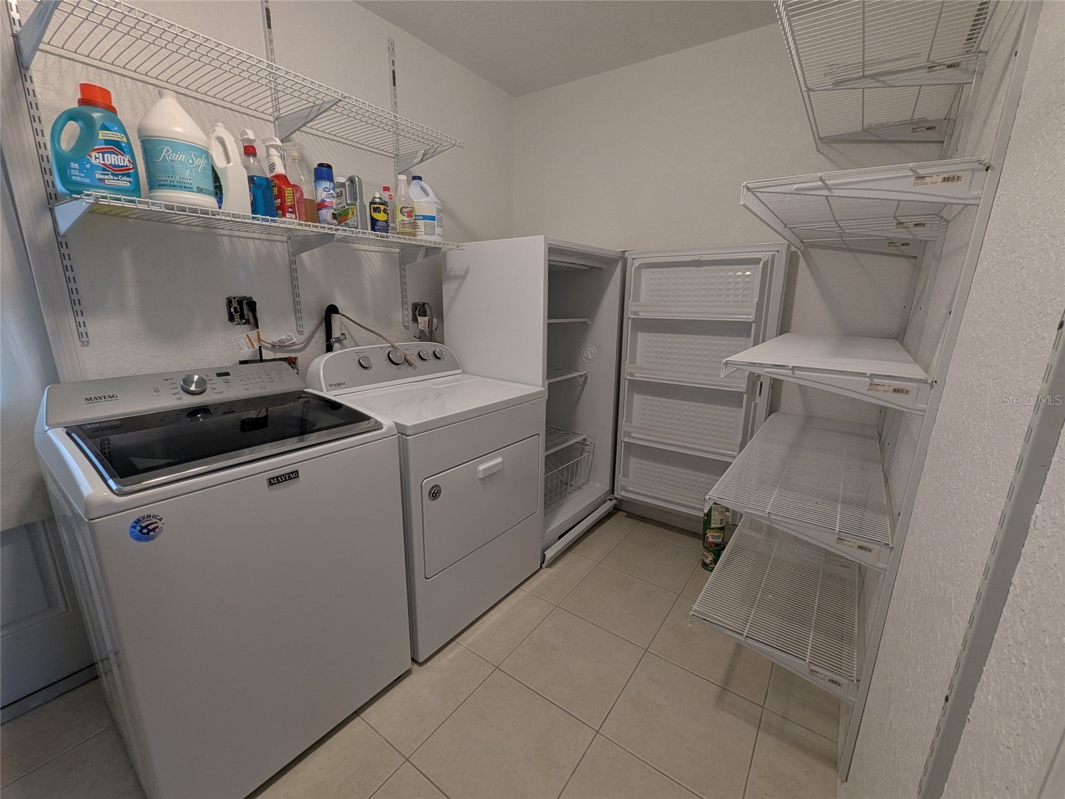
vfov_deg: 89.9
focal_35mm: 13
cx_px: 532
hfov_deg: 106.2
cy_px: 400
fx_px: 400
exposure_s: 1/40
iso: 95
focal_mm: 1.95
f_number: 2.2
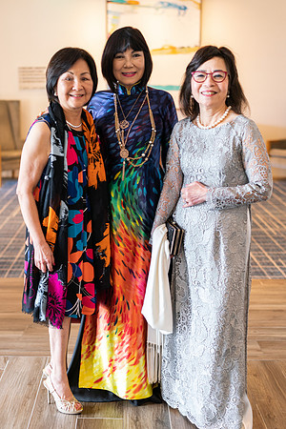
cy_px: 214
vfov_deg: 37.9
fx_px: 625
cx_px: 101
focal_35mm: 52
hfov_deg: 25.7
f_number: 1.4
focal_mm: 35
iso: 160
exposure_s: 1/60
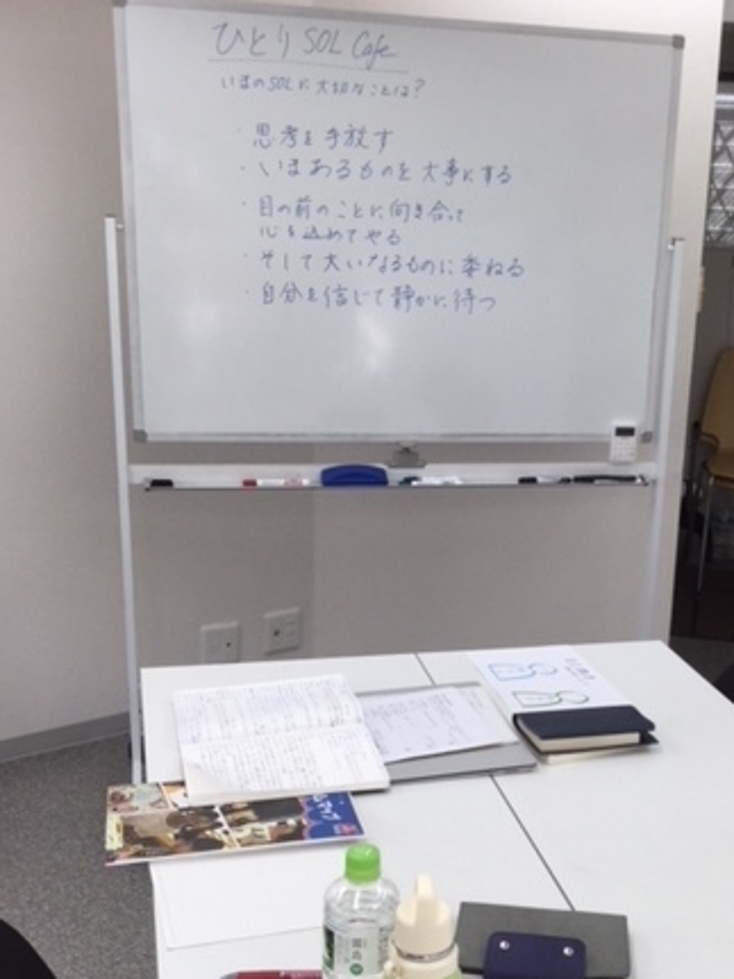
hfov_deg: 31.2
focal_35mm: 46
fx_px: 1301
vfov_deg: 41.0
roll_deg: -2.4
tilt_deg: -16.7
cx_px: 495
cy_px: 595
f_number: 2.4
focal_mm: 3.3
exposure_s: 1/120
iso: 32
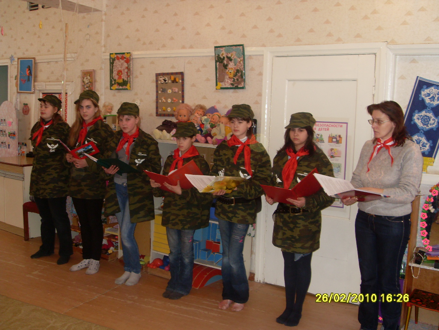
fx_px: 469
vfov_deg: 38.7
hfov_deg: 50.1
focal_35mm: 37
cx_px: 220
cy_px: 165
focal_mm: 6.3
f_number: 2.8
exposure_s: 1/45
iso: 100
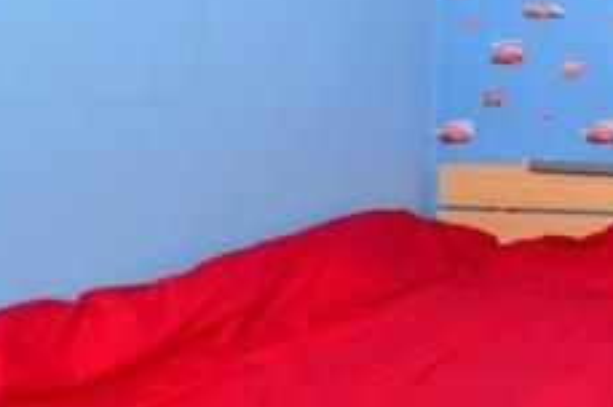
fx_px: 731
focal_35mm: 43
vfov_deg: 29.9
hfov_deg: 33.2
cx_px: 800
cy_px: 50
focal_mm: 10
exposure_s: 1/25
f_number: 5
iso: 200
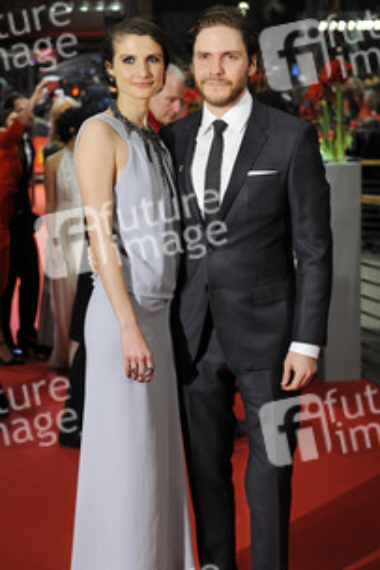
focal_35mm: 79
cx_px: 186
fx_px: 1249
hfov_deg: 17.3
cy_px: 328
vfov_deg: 25.6
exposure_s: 1/100
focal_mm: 60
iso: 800
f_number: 3.5
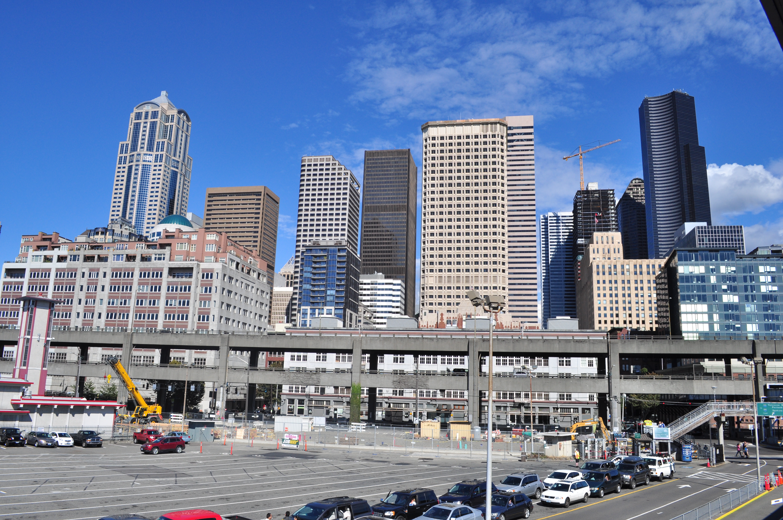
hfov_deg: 67.4
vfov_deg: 47.8
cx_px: 392
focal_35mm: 27
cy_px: 260
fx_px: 587
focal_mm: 18
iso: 200
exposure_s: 1/500
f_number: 11
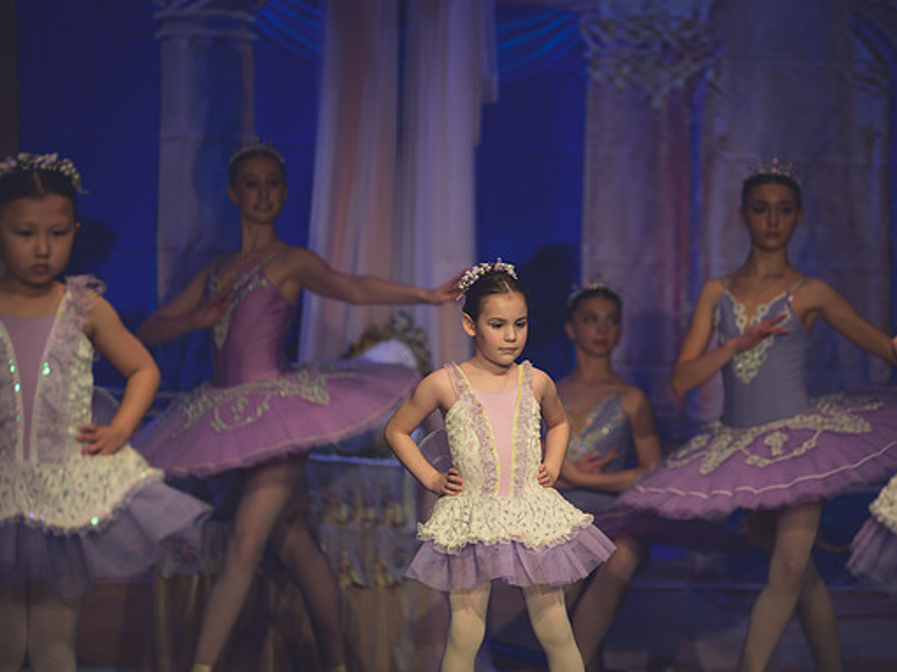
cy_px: 334
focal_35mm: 191
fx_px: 4948
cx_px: 504
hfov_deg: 10.4
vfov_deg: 7.8
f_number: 2.8
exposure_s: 1/320
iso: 800
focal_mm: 175
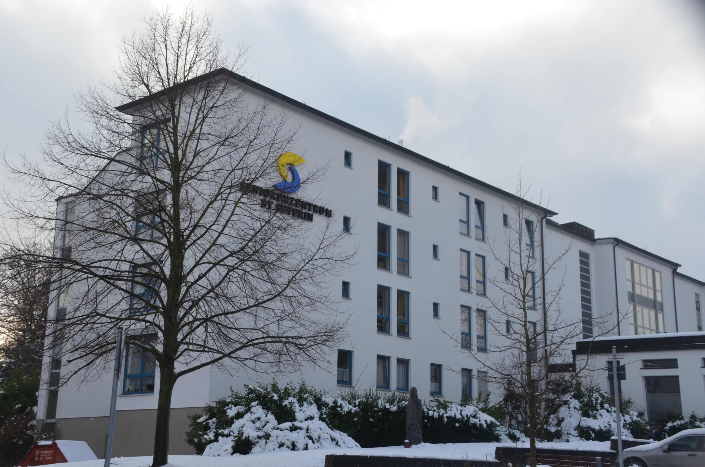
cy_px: 234
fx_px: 909
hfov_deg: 42.4
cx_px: 352
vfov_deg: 28.8
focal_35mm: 46
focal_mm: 31
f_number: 8
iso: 160
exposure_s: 1/250
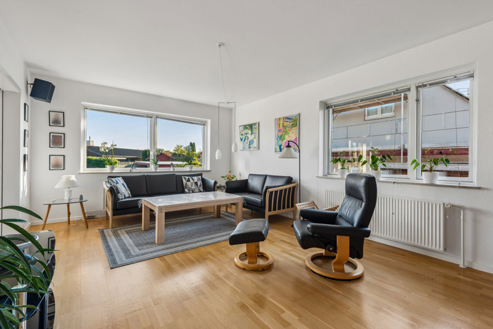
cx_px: 246
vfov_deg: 73.7
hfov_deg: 96.7
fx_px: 219
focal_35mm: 16
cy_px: 164
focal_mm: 16
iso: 250
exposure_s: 1/20
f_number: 10
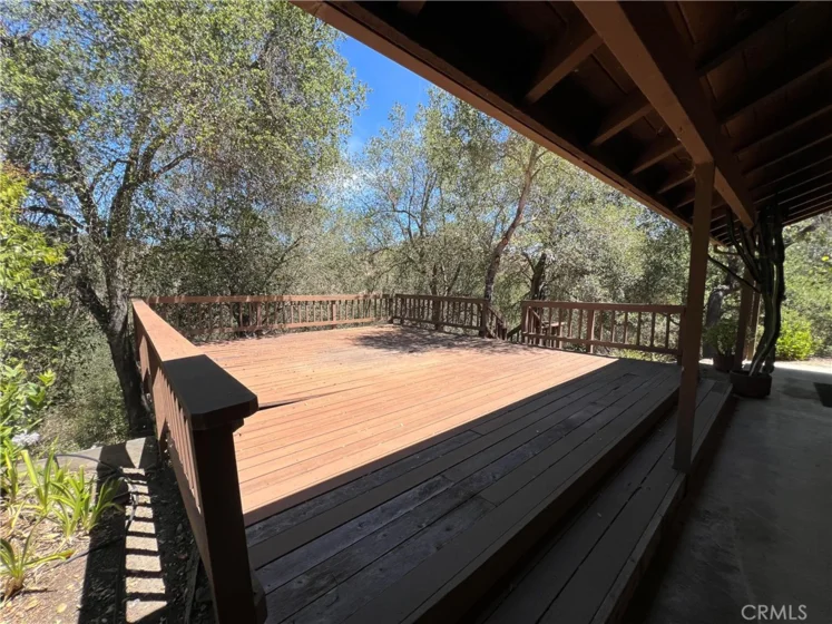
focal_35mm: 13
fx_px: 312
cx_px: 416
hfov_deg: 106.2
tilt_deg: -5.7
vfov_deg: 89.9
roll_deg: -0.8
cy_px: 312
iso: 32
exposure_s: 1/840
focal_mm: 1.57
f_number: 1.8
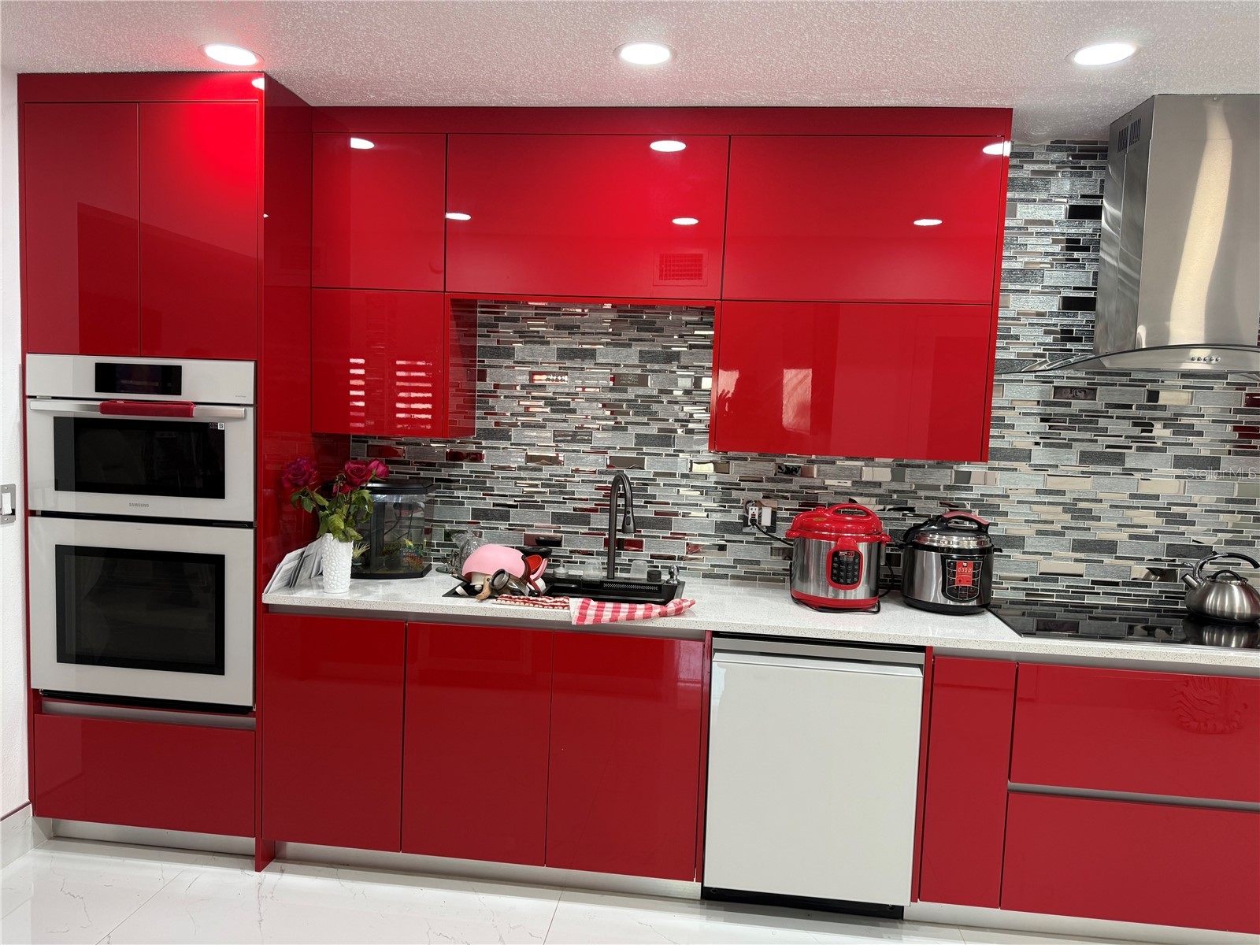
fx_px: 874
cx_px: 630
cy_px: 472
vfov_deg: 56.8
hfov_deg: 71.6
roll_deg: -1.9
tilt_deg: -4.0
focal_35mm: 24
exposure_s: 1/60
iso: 125
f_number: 1.78
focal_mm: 6.76
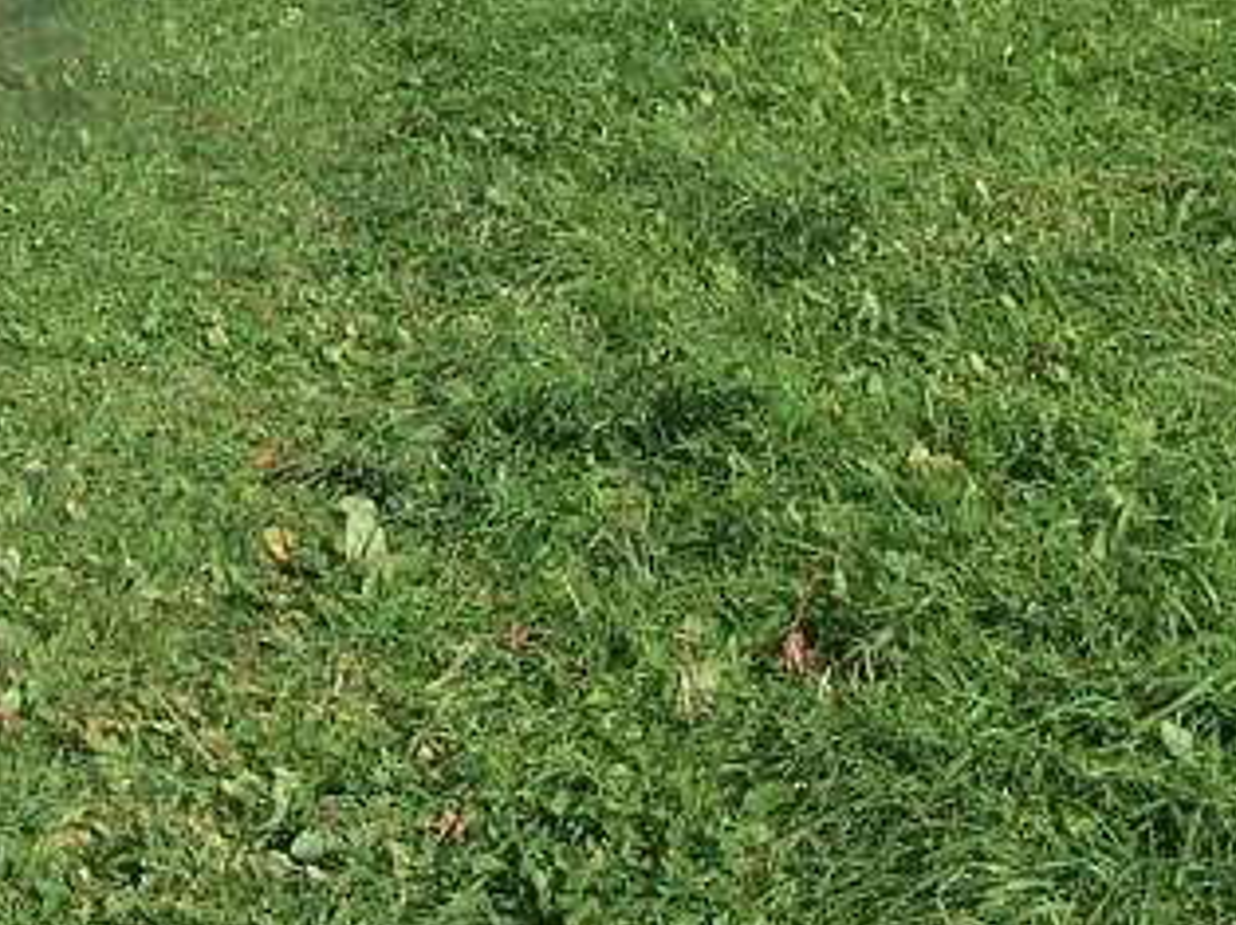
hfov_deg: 15.7
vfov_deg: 11.8
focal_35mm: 124
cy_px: -35
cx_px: 87
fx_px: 4424
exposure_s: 1/640
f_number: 4
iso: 80
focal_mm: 6.3
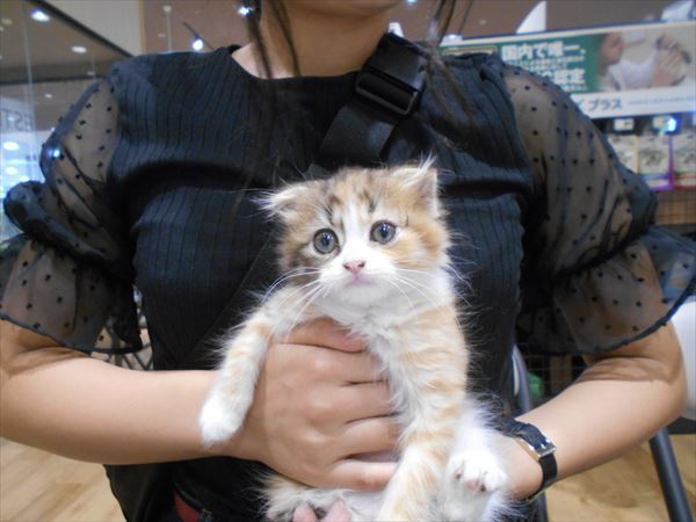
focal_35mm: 26
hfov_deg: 67.3
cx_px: 348
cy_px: 261
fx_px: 523
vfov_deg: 53.1
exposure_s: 1/25
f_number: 3.2
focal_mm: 4.6
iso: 400
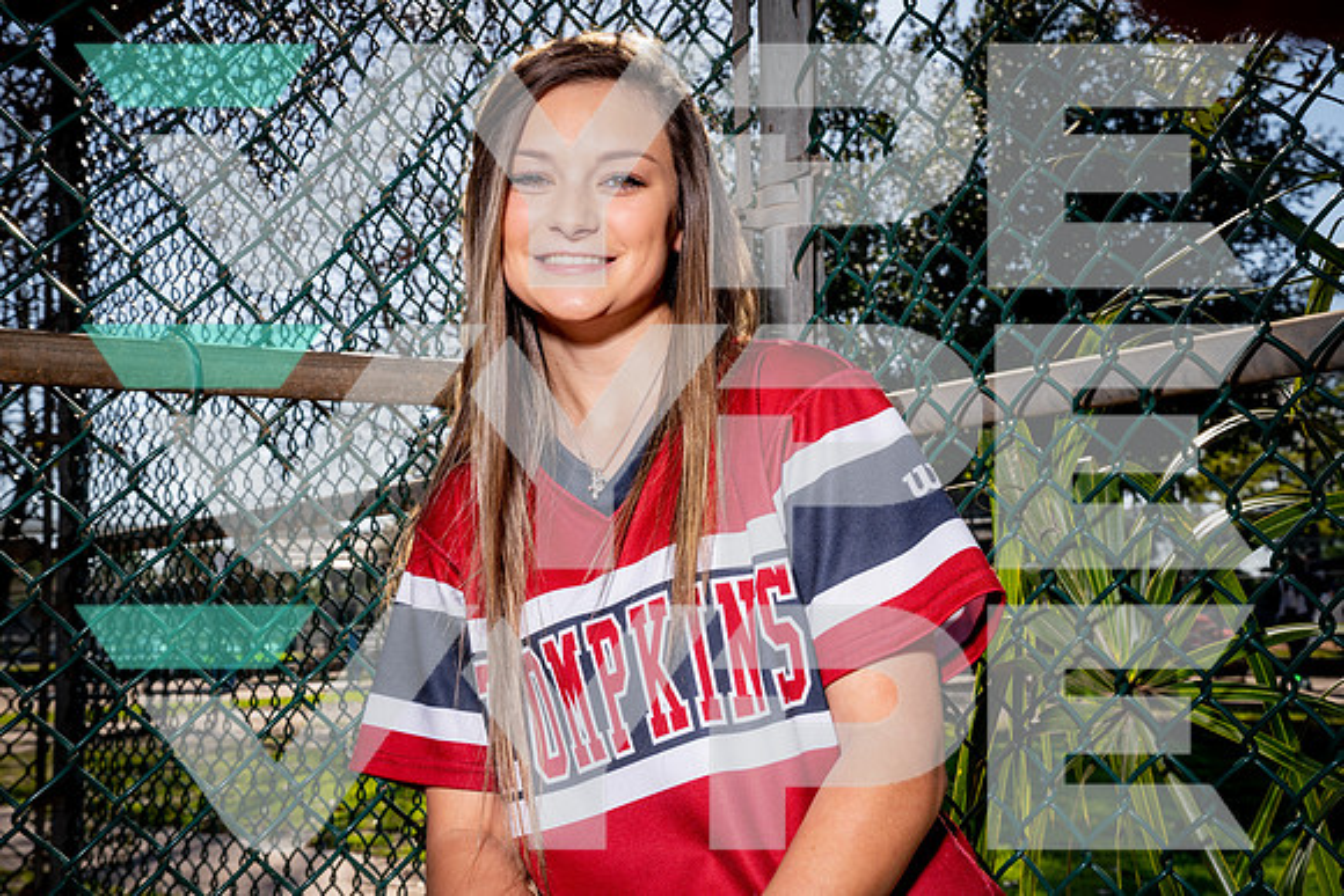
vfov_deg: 26.5
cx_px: 672
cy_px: 448
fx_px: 1904
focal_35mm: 51
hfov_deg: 38.9
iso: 200
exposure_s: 1/125
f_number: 13
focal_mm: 51
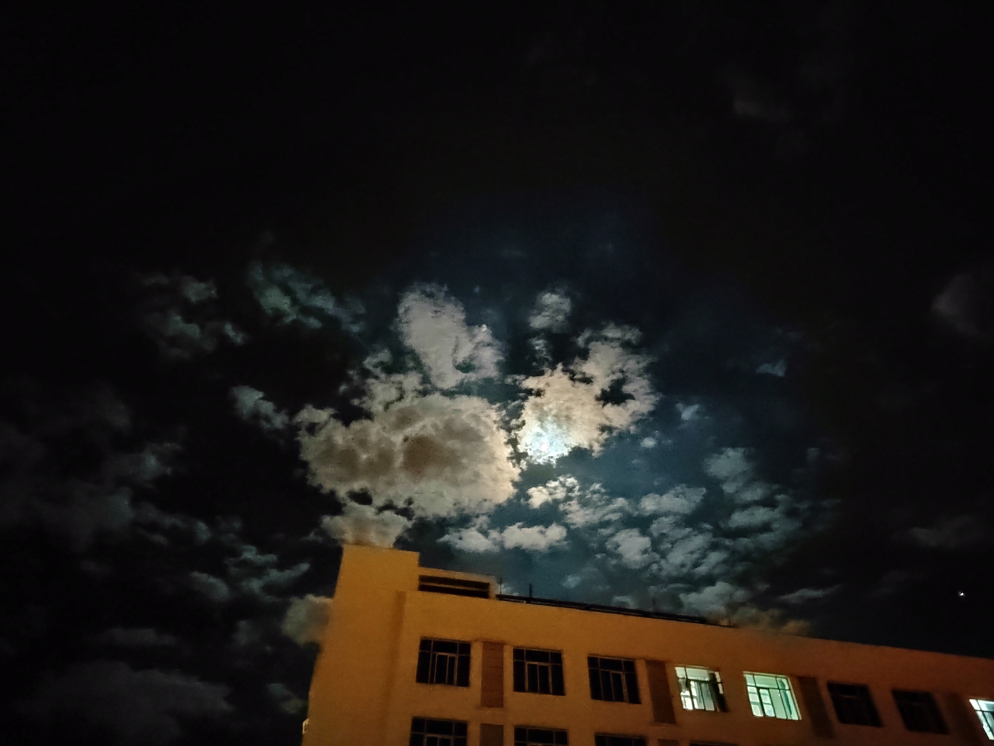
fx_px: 660
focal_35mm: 23
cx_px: 497
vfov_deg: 58.9
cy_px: 373
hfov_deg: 73.9
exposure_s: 1/10
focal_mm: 5.52
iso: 6400
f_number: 1.9
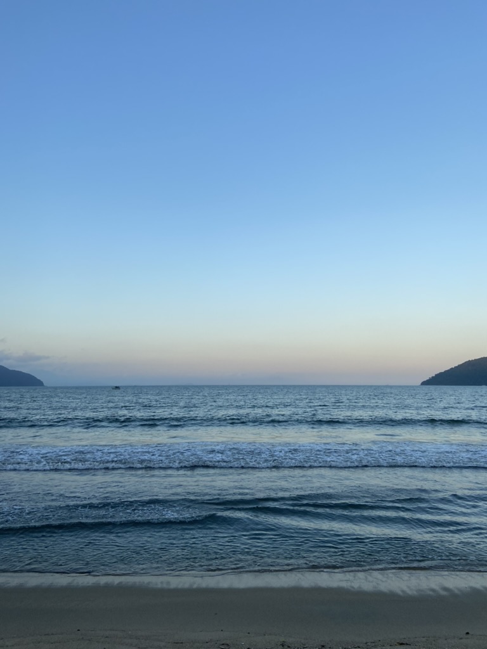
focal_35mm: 26
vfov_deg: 67.3
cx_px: 244
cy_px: 324
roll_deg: +0.3
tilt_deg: +7.5
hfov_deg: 53.1
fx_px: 488
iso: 32
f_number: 1.8
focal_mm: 4.25
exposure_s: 1/788
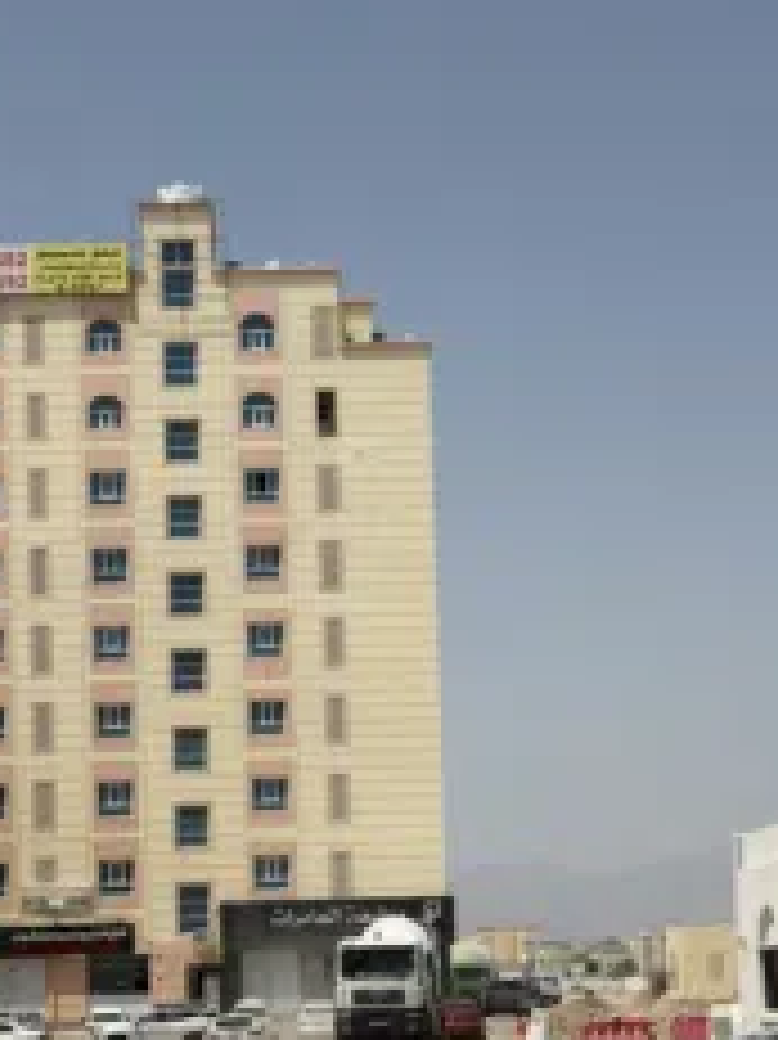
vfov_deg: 23.3
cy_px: 792
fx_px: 2490
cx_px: 324
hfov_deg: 17.7
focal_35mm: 83
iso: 64
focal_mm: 6.76
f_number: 1.78
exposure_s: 1/11364
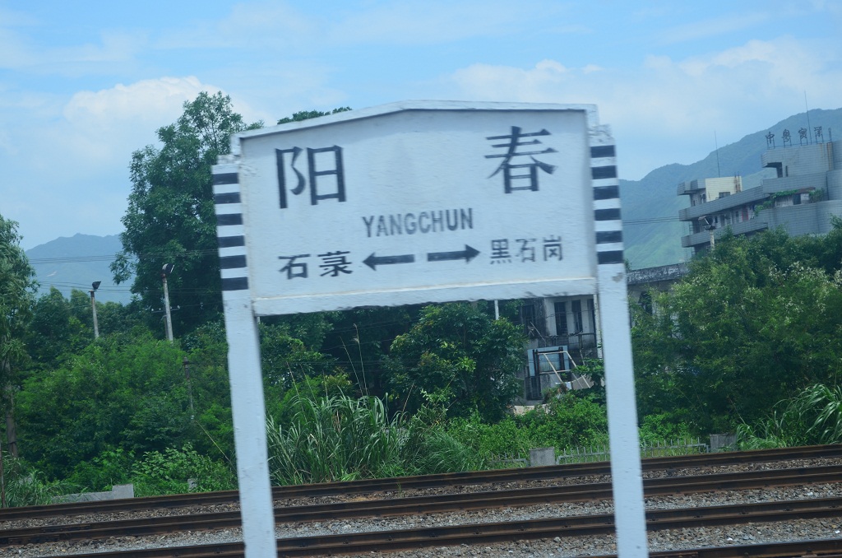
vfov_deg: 16.5
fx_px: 1925
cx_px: 421
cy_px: 279
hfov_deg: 24.7
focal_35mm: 82
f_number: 8
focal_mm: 55
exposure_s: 1/250
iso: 125
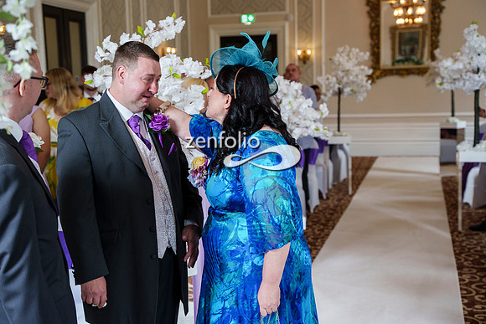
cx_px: 243
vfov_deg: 25.5
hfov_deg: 37.5
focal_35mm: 53
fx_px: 716
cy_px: 162
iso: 1600
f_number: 4
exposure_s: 1/320
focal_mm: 53
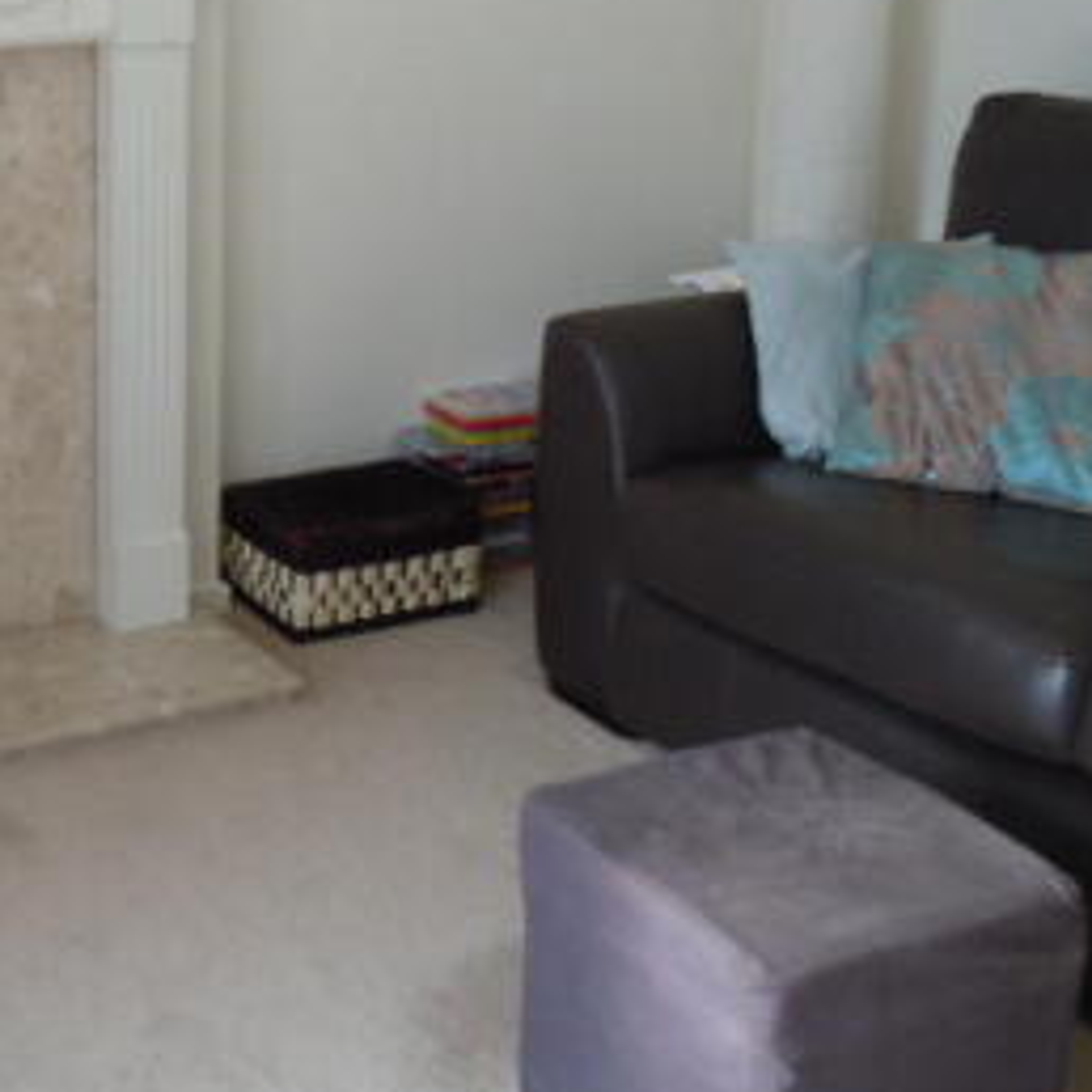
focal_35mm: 60
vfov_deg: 28.2
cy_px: 286
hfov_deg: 27.1
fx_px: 2141
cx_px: 6
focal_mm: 5.4
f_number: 3.5
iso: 160
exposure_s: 1/60
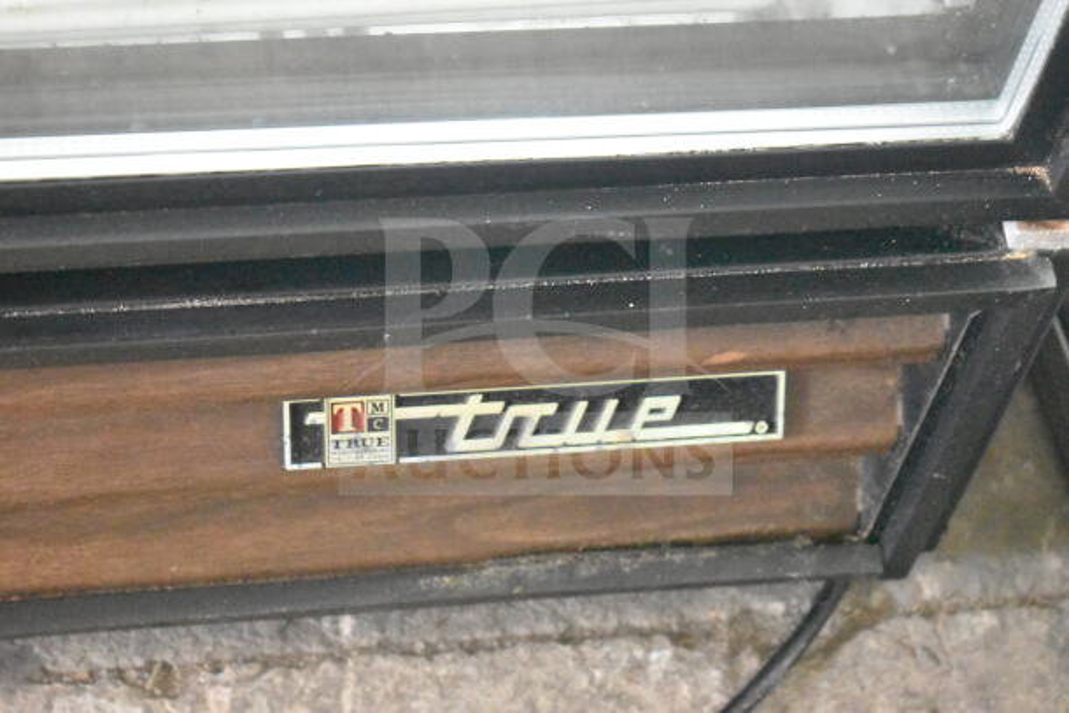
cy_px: 356
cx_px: 534
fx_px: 2450
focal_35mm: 82
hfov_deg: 24.6
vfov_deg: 16.6
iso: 25600
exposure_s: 1/80
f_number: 5.6
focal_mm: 55
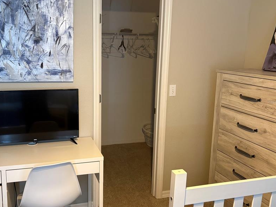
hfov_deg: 53.6
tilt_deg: -9.9
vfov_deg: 41.8
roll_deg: -0.4
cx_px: 110
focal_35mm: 34
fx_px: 271
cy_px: 102
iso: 400
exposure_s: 1/60
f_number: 1.6
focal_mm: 5.96
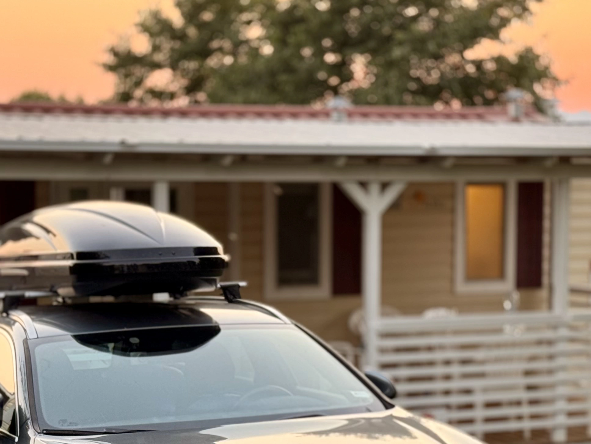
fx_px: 1708
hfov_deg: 19.6
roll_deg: -0.1
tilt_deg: -6.0
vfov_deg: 14.7
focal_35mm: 100
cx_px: 318
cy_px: 364
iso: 100
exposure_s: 1/62
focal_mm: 6.76
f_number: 1.78
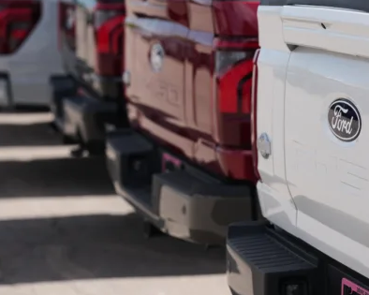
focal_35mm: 152
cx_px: 324
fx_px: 1660
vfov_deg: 10.1
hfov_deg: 12.6
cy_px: 81
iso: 200
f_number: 3.2
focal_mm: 85
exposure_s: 1/2500
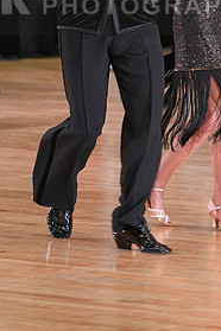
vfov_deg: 6.2
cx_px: 115
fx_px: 3039
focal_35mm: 330
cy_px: -4
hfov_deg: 4.2
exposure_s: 1/200
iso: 2500
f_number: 4.5
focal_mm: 159
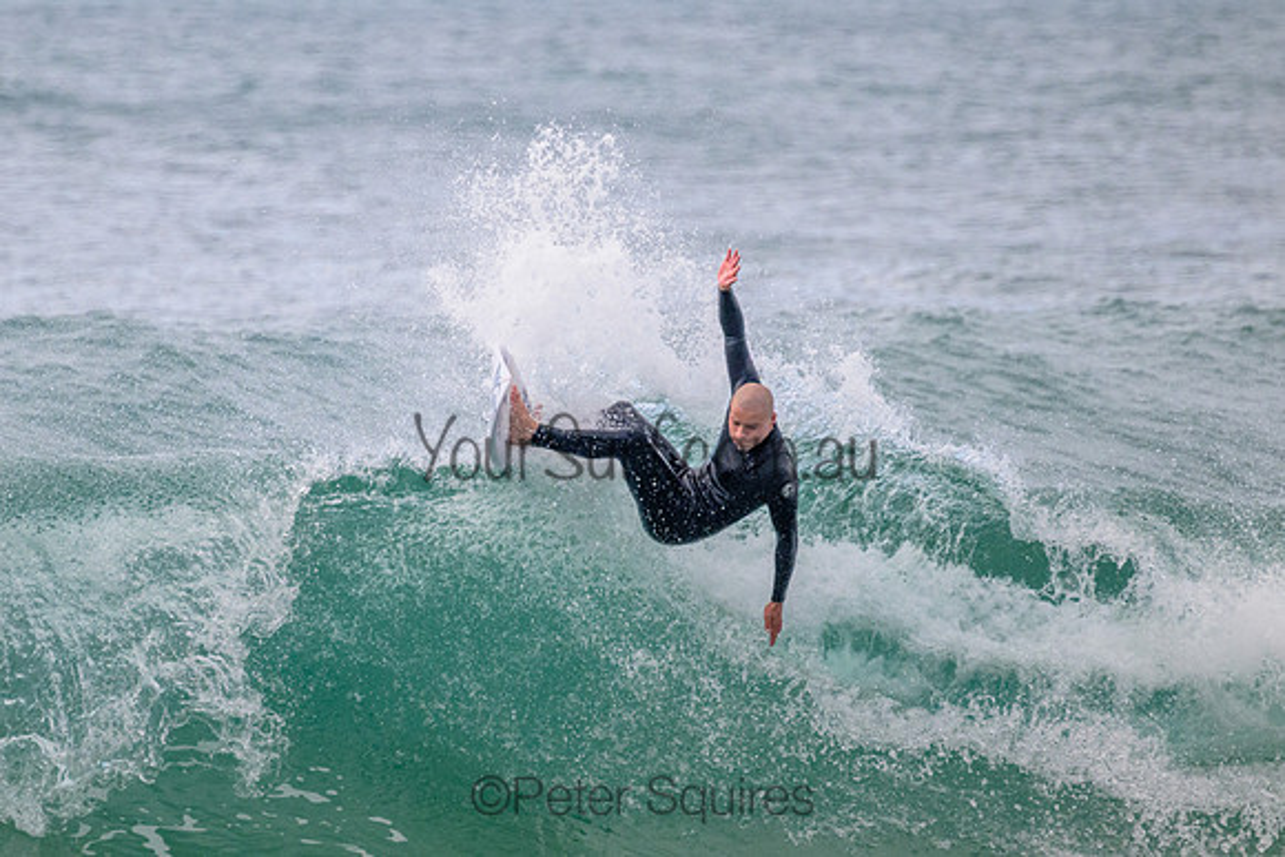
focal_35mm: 962
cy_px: 354
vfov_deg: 1.4
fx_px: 34345
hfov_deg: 2.1
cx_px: 530
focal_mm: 800
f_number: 13
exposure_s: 1/2000
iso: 2200
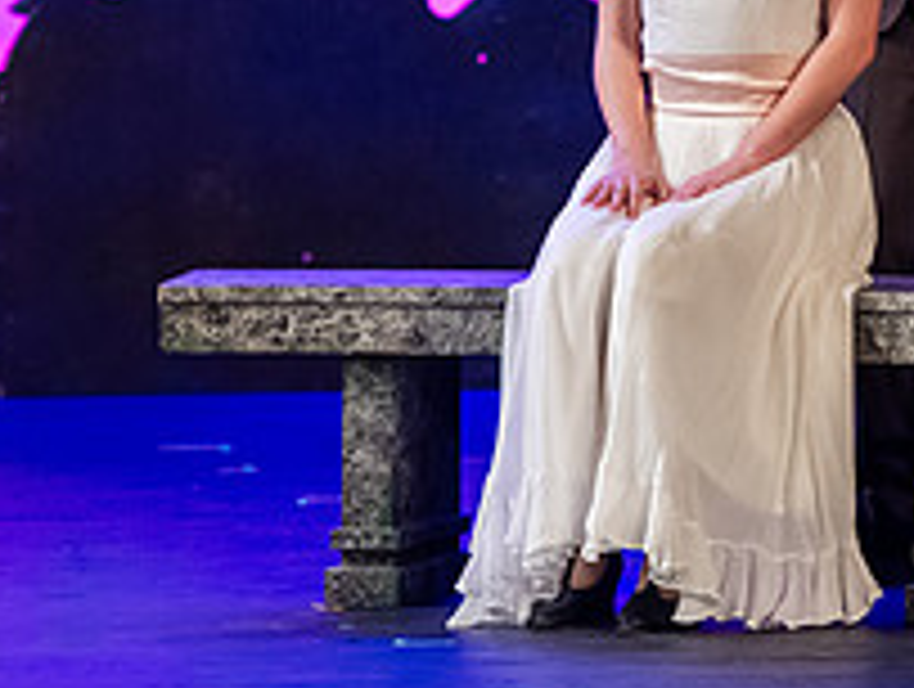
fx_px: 10157
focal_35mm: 384
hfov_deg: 5.1
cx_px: 743
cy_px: -106
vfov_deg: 3.9
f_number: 2.8
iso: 4000
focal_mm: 140
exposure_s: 1/200
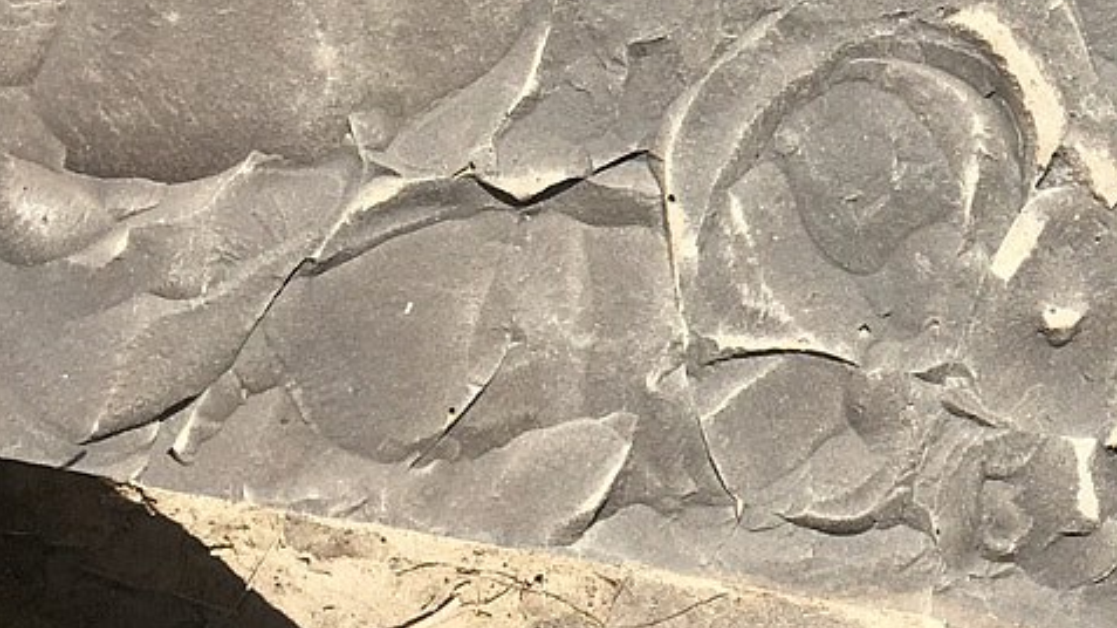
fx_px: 3139
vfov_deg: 11.1
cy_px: -206
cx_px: 1372
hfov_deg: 19.0
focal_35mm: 106
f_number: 2.2
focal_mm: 4.15
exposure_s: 1/1326
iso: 25
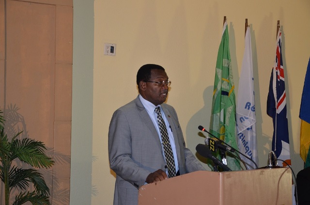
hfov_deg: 29.9
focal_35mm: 68
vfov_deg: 20.0
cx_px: 155
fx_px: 580
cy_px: 102
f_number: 4.8
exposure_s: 1/60
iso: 800
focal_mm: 45
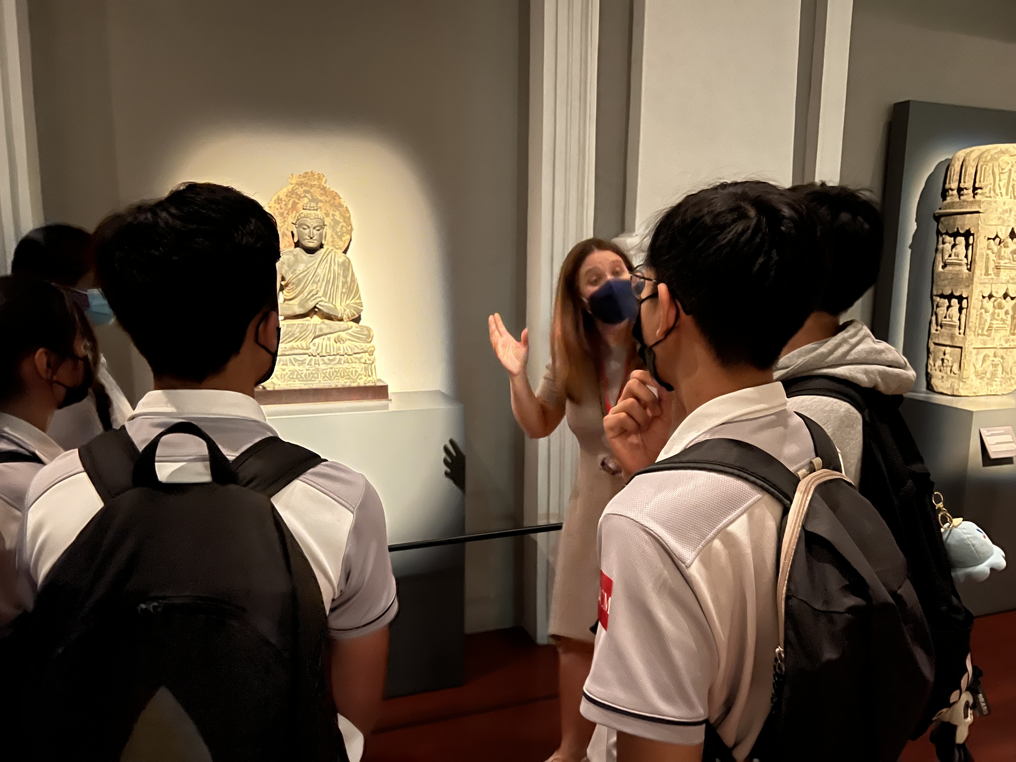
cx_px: 508
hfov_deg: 67.3
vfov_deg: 53.1
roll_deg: +0.0
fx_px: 763
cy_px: 381
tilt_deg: -9.2
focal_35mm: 26
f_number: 1.5
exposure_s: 1/14
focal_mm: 5.7
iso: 1600
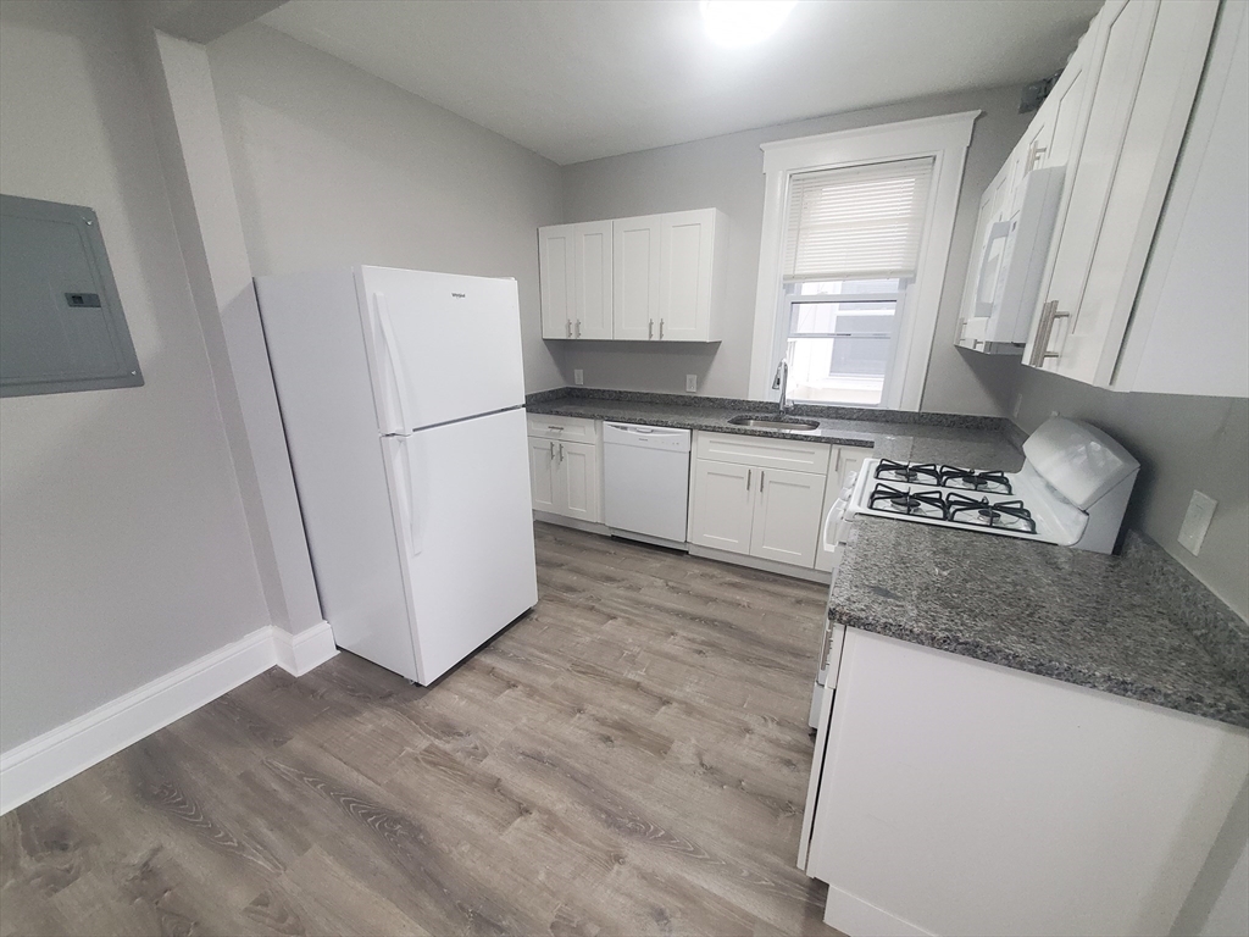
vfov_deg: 89.9
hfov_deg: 106.2
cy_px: 468
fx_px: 469
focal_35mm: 13
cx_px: 624
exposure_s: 1/60
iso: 500
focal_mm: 1.8
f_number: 2.2
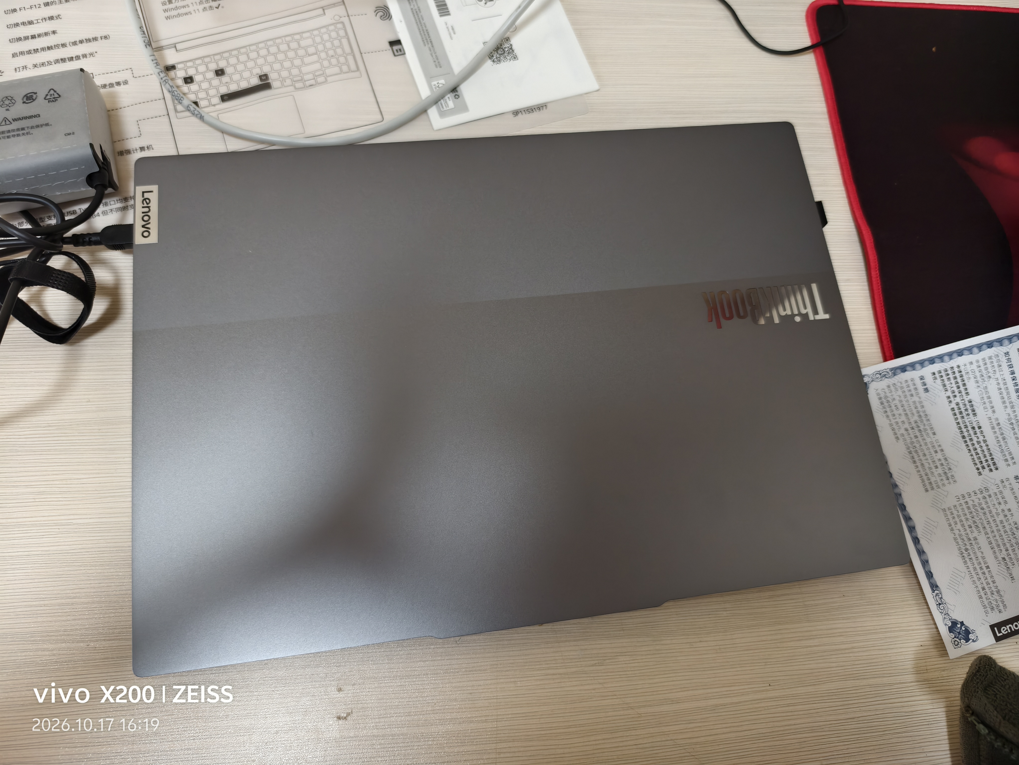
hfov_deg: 73.9
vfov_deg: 58.9
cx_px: 510
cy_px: 382
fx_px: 677
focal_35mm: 23
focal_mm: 5.6
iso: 530
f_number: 1.57
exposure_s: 1/50
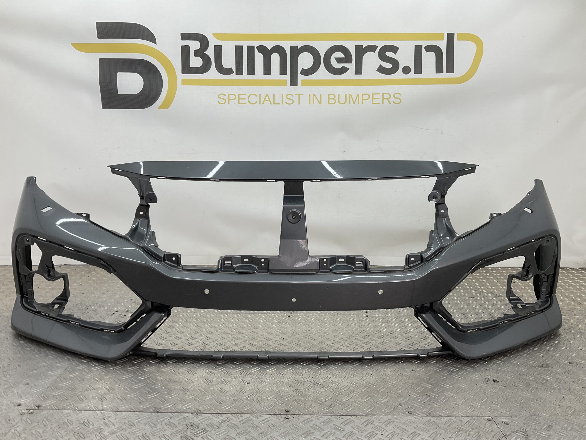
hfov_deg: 61.7
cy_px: 220
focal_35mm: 29
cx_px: 293
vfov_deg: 48.2
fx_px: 491
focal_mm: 3
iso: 16
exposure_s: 1/115
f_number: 1.8
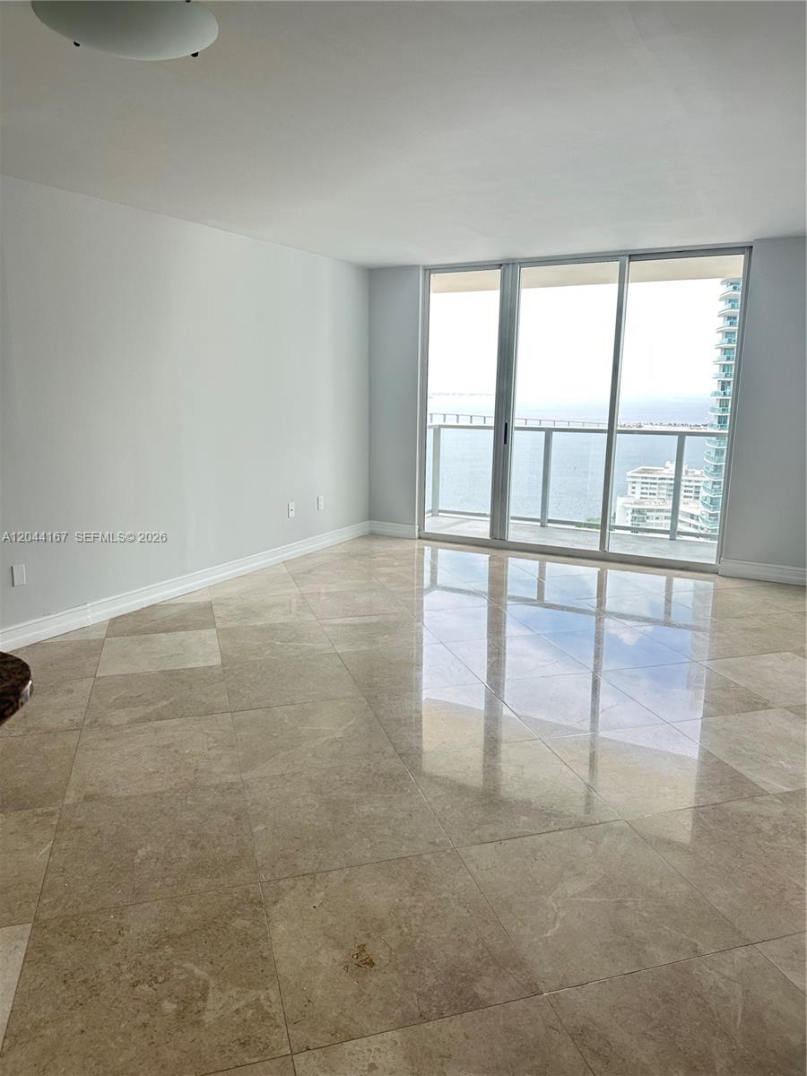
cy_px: 538
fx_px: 746
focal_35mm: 24
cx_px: 404
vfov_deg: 71.6
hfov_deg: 56.8
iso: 80
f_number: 1.78
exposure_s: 1/266
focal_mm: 6.86
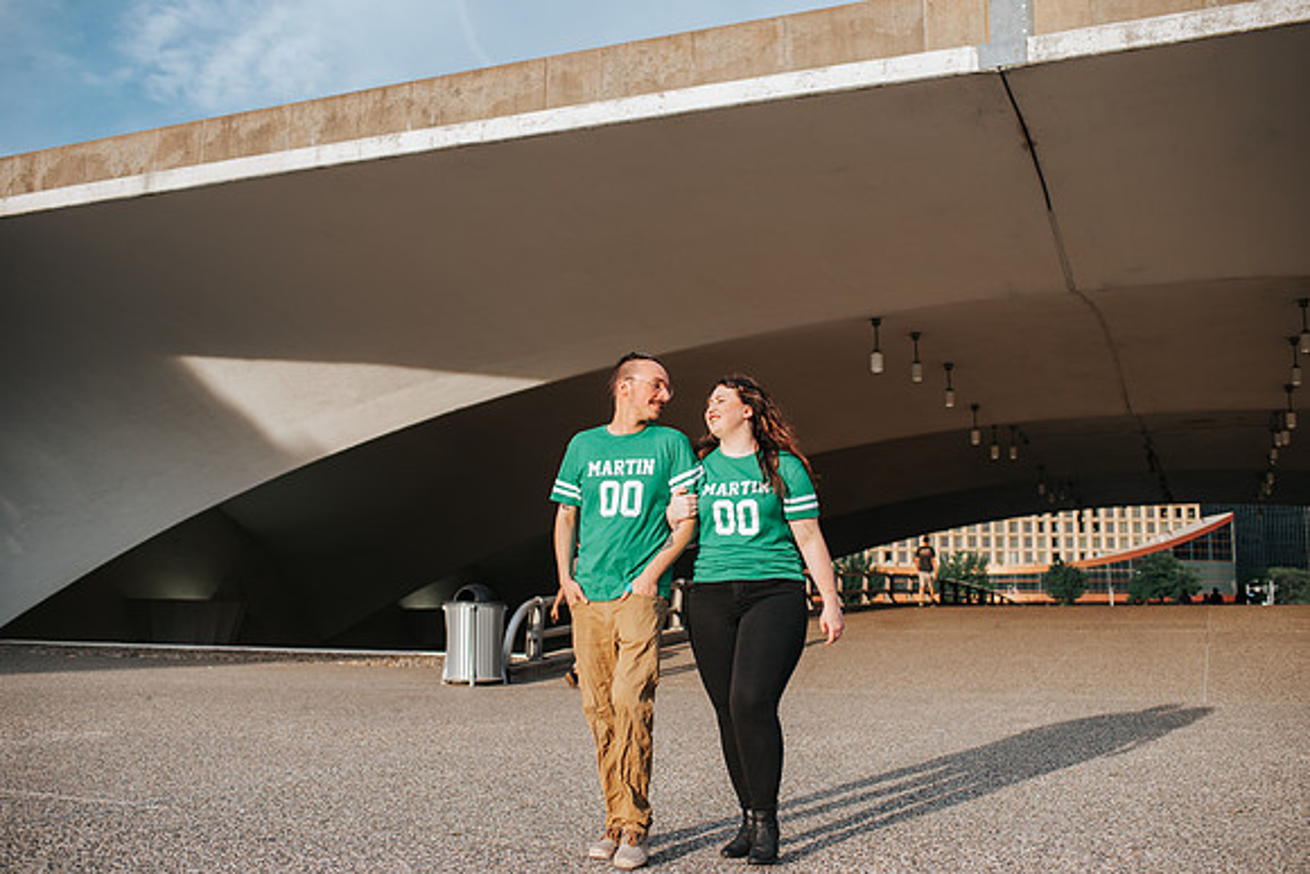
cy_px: 437
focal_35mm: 35
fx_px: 1274
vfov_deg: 37.9
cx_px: 655
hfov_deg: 54.4
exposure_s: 1/800
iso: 160
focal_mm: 35
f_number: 3.2
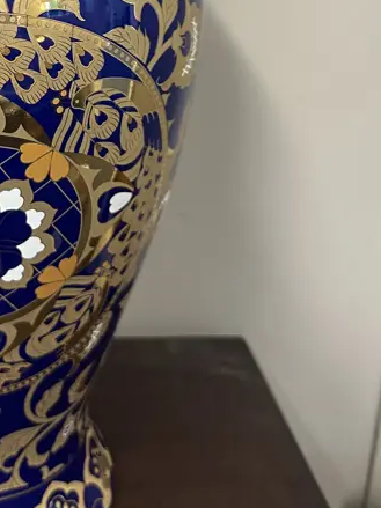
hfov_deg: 24.6
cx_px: -22
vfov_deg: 32.4
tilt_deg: -16.4
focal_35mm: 56
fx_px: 822
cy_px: 35
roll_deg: -0.5
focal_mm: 6.86
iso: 400
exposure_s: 1/50
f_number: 1.78
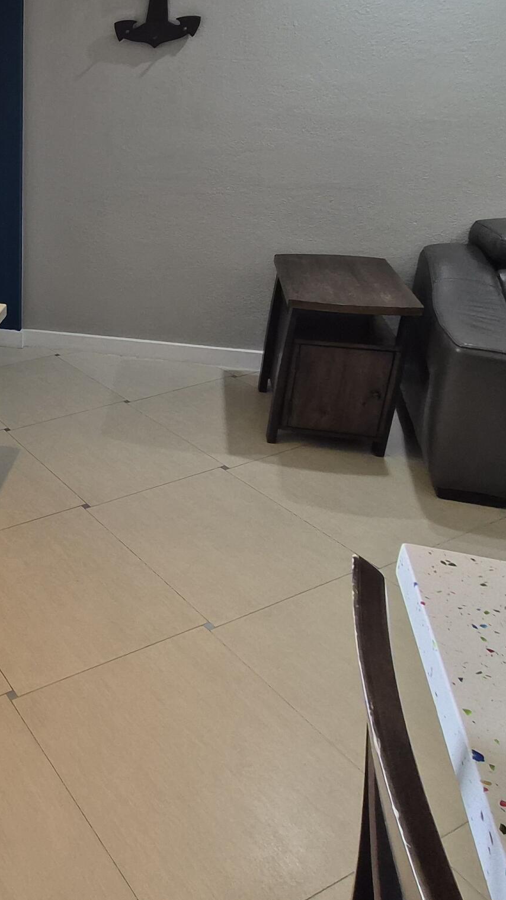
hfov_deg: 34.1
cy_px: 342
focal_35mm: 28
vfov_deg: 67.0
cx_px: -90
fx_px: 667
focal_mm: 1.7
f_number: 2.2
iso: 100
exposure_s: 1/60
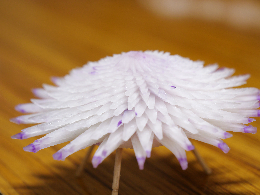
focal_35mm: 120
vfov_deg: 12.3
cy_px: 98
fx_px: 901
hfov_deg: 16.4
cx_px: 130
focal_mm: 60
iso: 1250
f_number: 4
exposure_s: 1/50
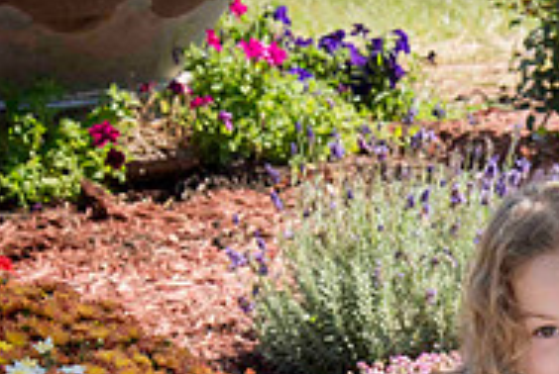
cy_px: 509
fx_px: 2488
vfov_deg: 8.5
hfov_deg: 12.4
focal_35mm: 160
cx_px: 728
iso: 400
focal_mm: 52
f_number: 8
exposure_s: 1/320
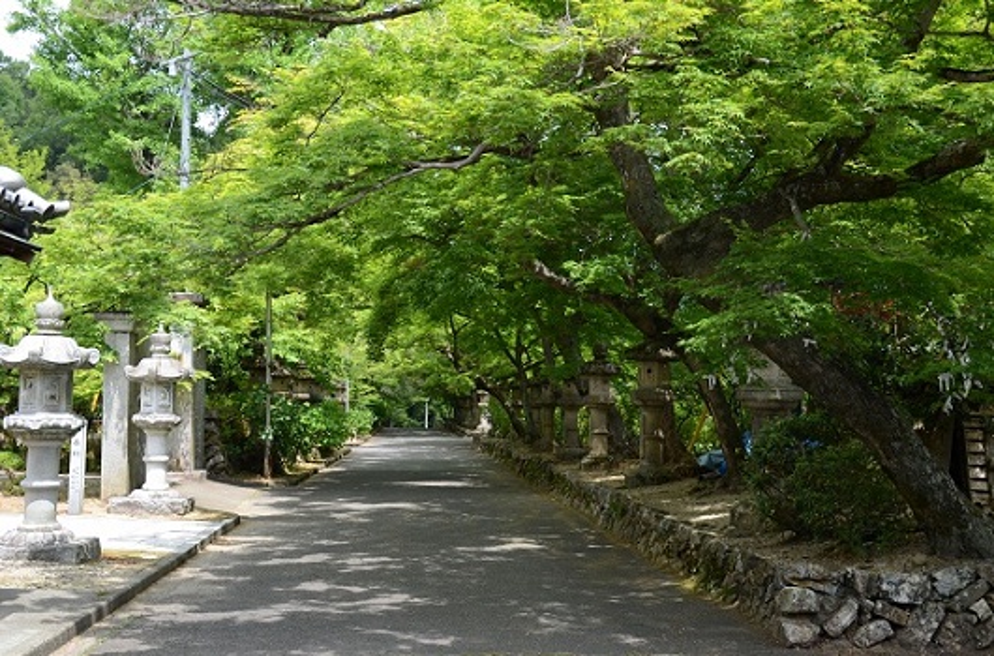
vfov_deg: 27.9
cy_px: 328
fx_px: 1321
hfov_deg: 41.2
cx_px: 497
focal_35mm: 48
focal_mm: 32
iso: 125
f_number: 8
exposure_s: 1/160
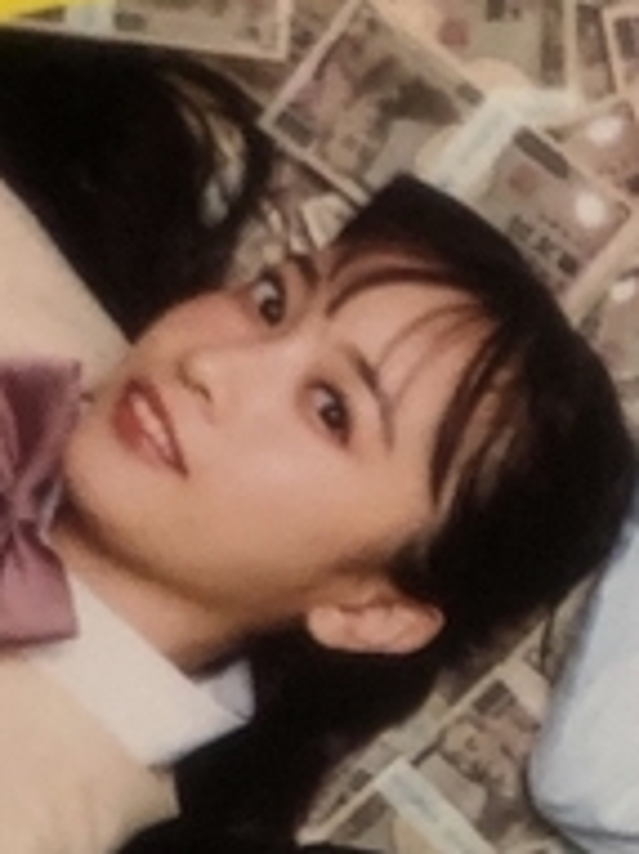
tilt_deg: -32.0
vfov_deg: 11.0
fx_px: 4337
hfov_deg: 8.2
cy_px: 1104
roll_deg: +0.1
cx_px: 988
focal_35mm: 176
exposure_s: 1/17
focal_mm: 3.99
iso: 40
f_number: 1.8
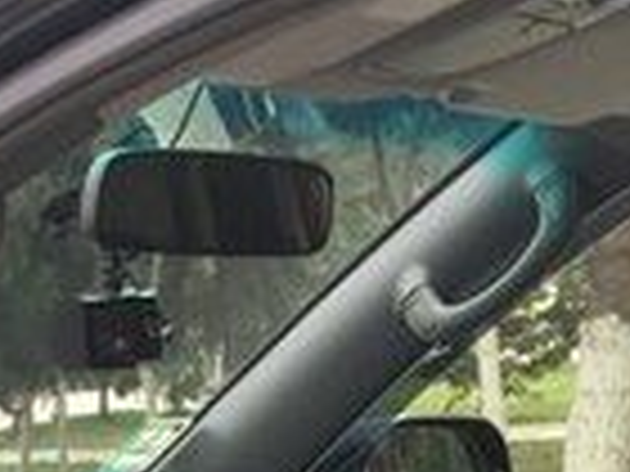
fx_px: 2493
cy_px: 960
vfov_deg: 10.0
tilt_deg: -14.0
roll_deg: +2.2
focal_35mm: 137
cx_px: -148
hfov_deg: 13.9
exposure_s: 1/107
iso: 25
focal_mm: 4.15
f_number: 2.2
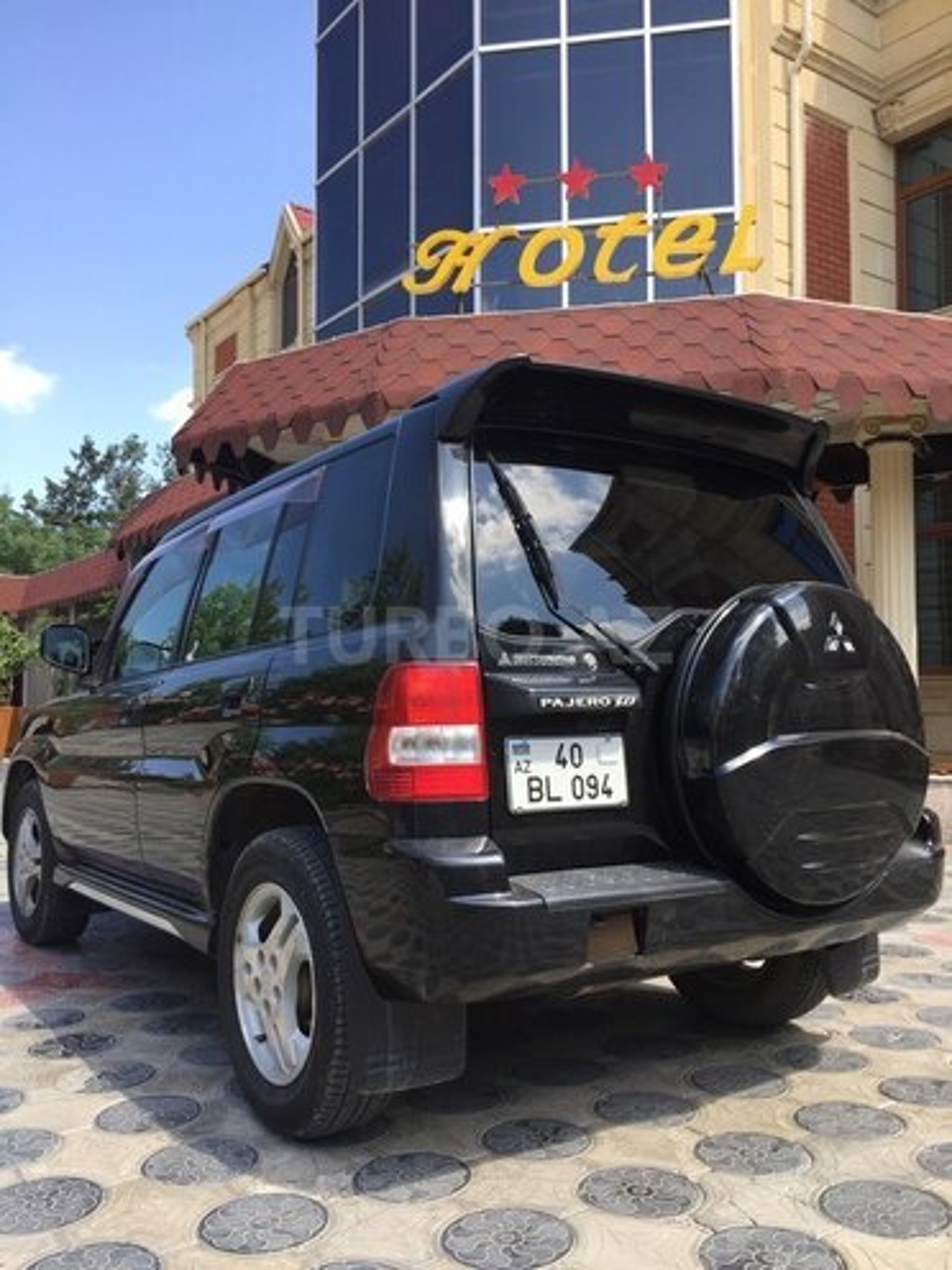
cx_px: 476
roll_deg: -0.1
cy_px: 635
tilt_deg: +1.5
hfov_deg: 48.2
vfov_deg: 61.7
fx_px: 1063
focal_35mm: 29
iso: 32
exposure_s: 1/581
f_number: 2.2
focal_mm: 4.15
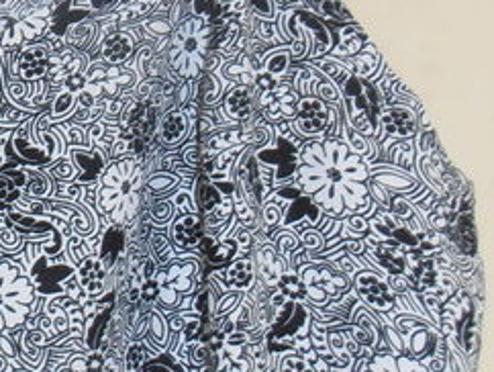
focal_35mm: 99
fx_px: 1414
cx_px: -237
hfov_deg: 17.8
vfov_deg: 14.9
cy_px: 131
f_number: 3
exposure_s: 1/30
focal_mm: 4.2
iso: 125
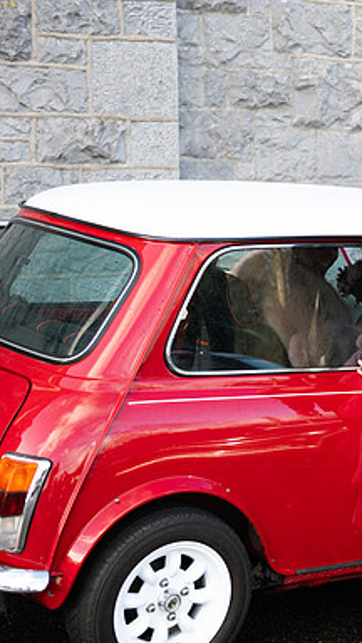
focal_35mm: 76
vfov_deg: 27.9
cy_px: 321
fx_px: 1297
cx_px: 384
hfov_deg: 15.5
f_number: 3.5
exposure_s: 1/160
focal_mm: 48
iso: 200
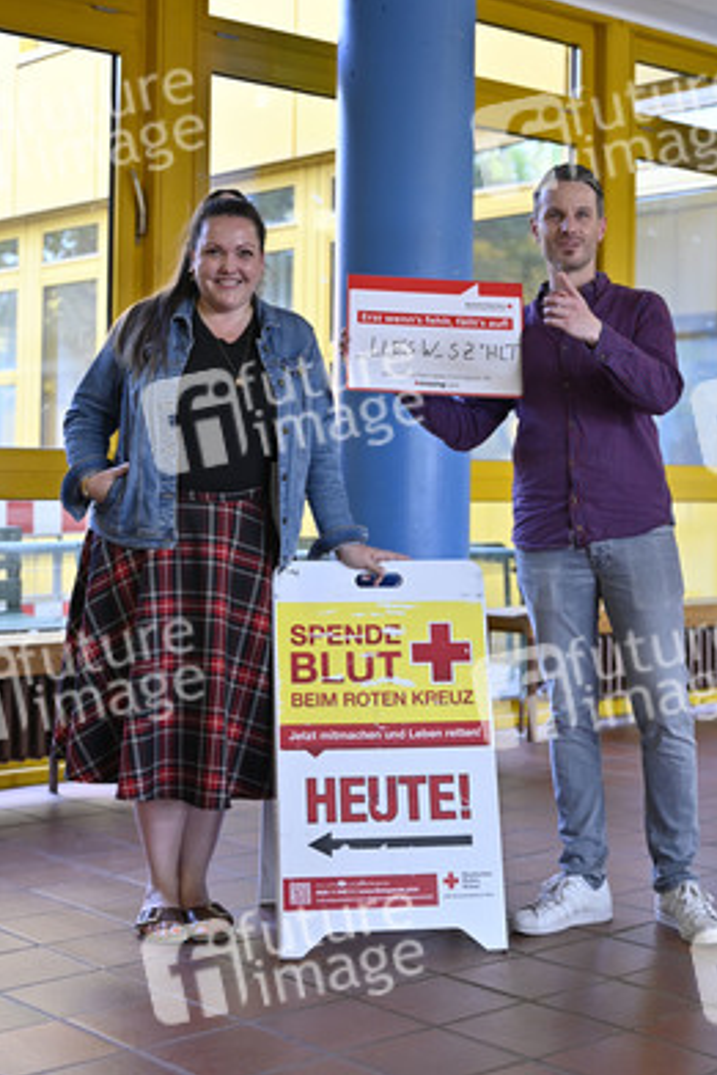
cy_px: 547
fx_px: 1433
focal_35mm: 48
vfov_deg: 41.1
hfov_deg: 28.1
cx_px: 363
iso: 640
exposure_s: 1/250
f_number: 2.8
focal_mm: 47
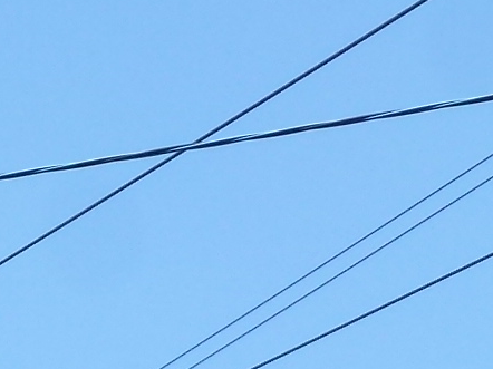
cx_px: -809
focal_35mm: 284
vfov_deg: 5.1
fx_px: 4043
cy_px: 732
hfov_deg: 6.5
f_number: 4.1
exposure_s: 1/400
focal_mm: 8.7
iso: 160
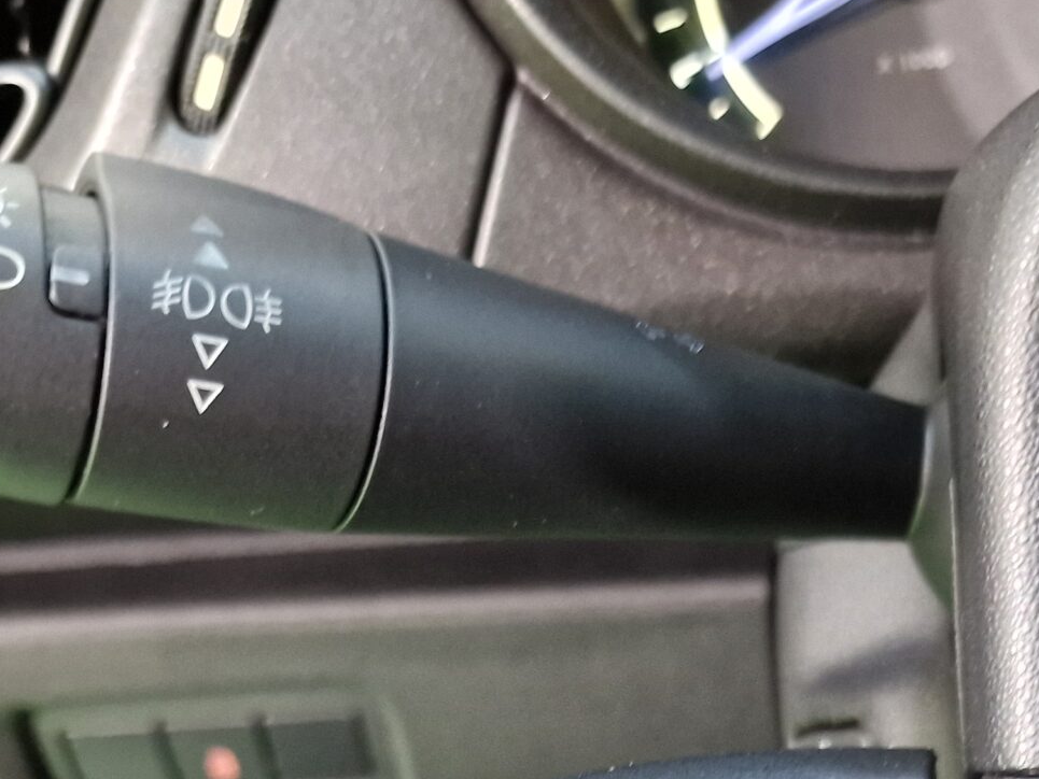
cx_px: 568
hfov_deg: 31.7
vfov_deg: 21.8
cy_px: 1003
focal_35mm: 61
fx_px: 1831
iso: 500
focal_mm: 6.4
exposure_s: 1/17
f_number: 1.8
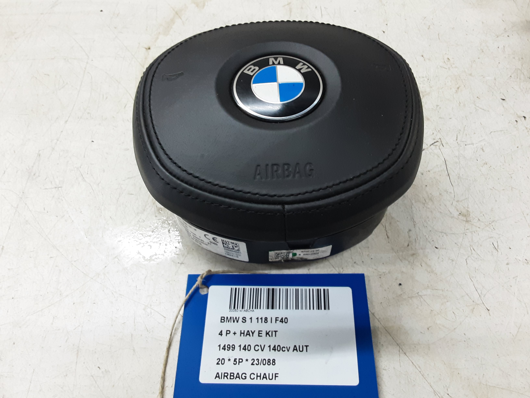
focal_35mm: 27
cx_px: 265
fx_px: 413
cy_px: 199
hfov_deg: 65.3
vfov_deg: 51.4
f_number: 1.9
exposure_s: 1/50
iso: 125
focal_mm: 2.91
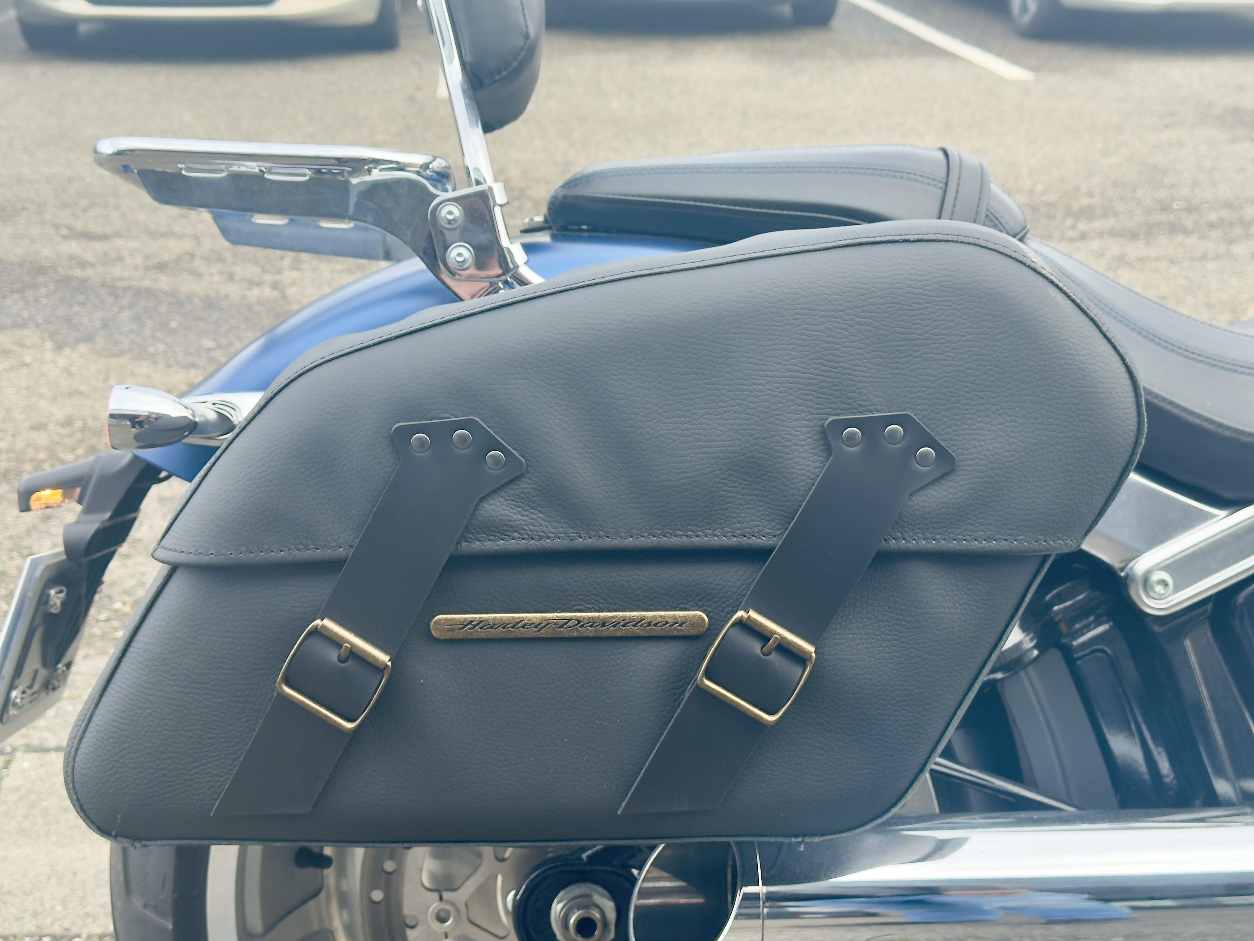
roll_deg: -0.4
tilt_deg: -18.4
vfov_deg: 30.3
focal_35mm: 48
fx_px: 1739
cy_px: 470
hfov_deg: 39.7
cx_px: 627
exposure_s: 1/188
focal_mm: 6.76
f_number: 1.78
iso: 50
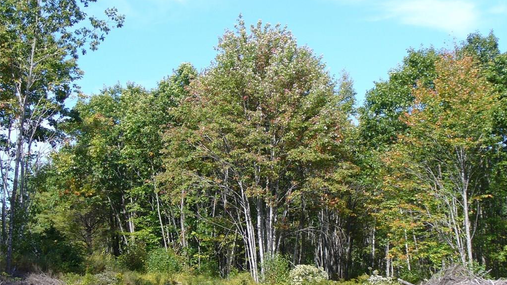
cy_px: 143
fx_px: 1102
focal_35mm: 82
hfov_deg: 25.9
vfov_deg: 14.7
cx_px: 254
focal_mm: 9.9
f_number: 6.2
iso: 80
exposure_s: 1/125
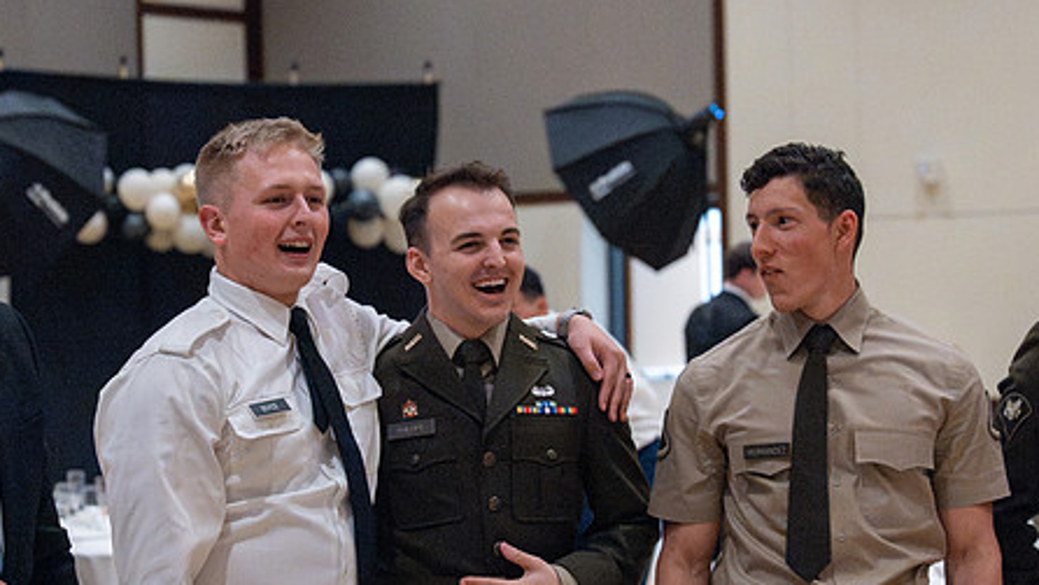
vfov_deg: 12.6
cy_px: 366
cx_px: 593
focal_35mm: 96
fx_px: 2645
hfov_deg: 22.2
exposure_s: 1/400
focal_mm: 63
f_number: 3.5
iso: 20000
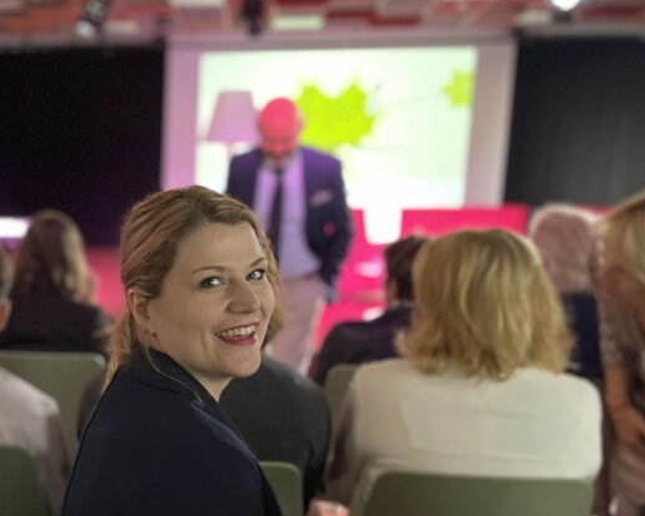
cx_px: 51
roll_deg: -1.6
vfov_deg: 29.9
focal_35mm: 50
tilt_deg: -11.4
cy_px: 371
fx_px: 954
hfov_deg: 35.0
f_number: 1.6
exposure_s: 1/46
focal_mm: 5.1
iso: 500
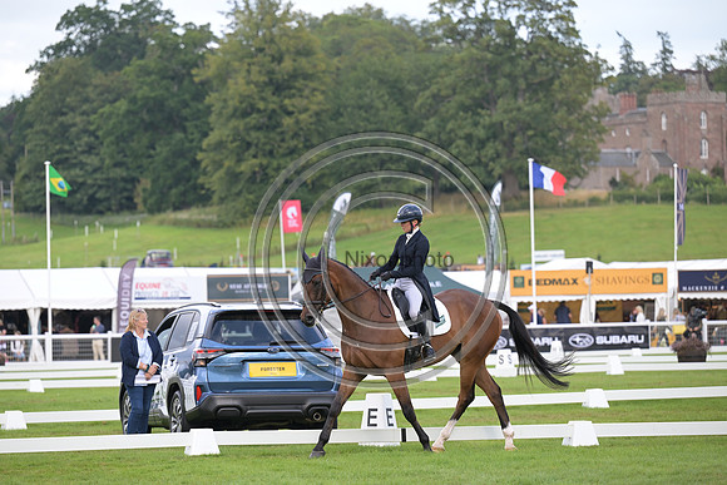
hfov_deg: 12.8
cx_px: 364
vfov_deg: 8.6
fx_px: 3232
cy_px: 242
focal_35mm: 160
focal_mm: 160
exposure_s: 1/1250
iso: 800
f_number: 4
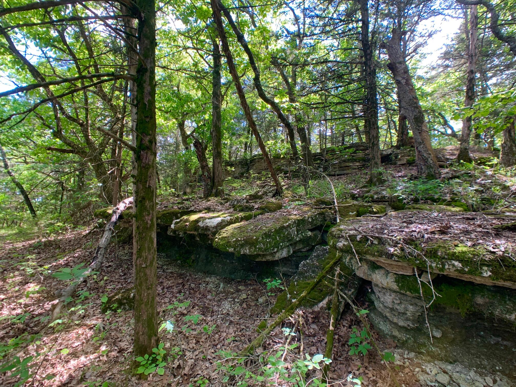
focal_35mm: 26
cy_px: 194
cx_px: 258
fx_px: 388
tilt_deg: +6.9
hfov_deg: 67.3
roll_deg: -4.7
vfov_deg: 53.1
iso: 64
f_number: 1.8
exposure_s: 1/121
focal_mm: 4.25
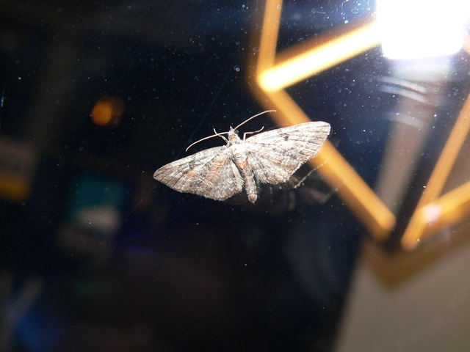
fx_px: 815
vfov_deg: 24.4
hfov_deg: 32.2
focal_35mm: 60
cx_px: 235
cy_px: 176
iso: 100
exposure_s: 1/60
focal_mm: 9.9
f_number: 4
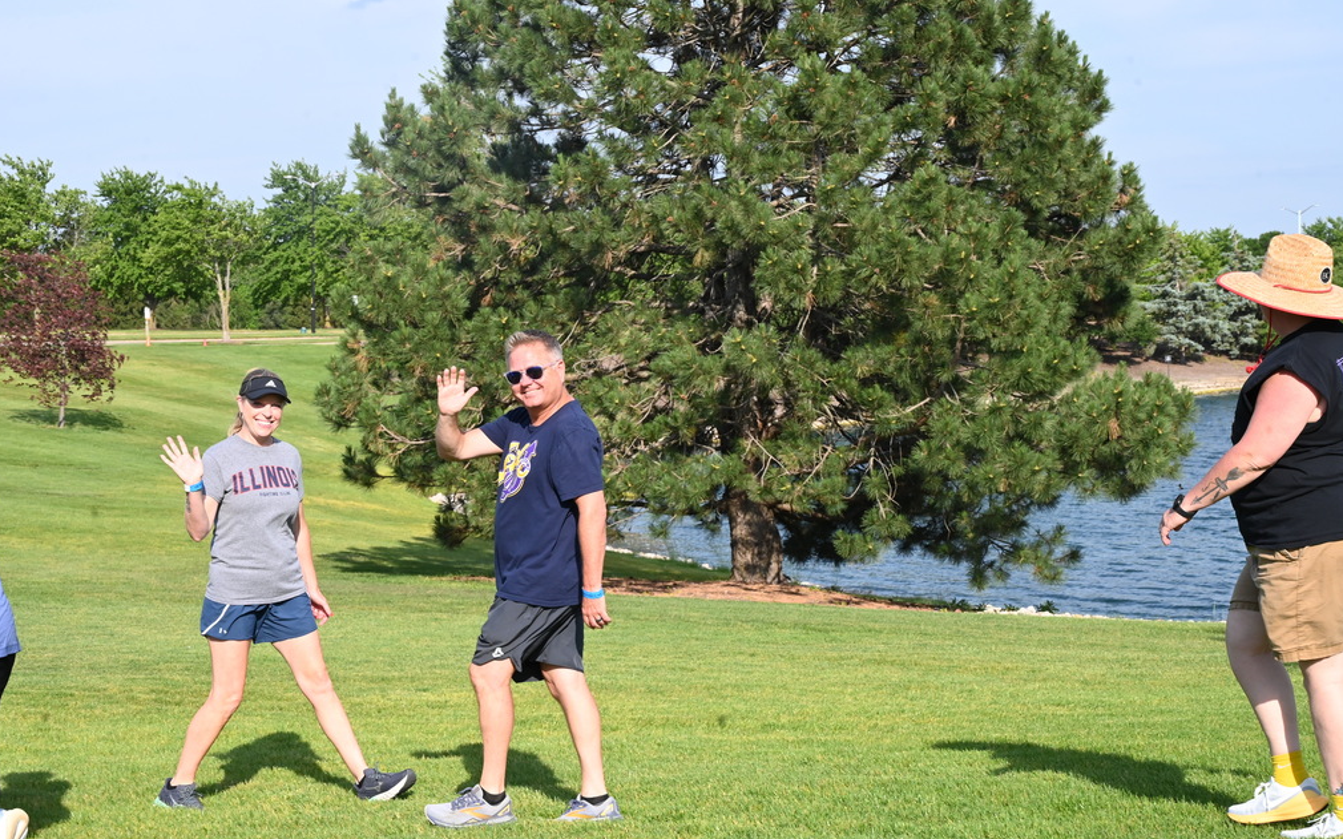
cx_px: 666
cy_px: 439
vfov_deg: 20.3
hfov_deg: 32.0
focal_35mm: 64
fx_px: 2342
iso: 800
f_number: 13
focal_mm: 62
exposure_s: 1/640
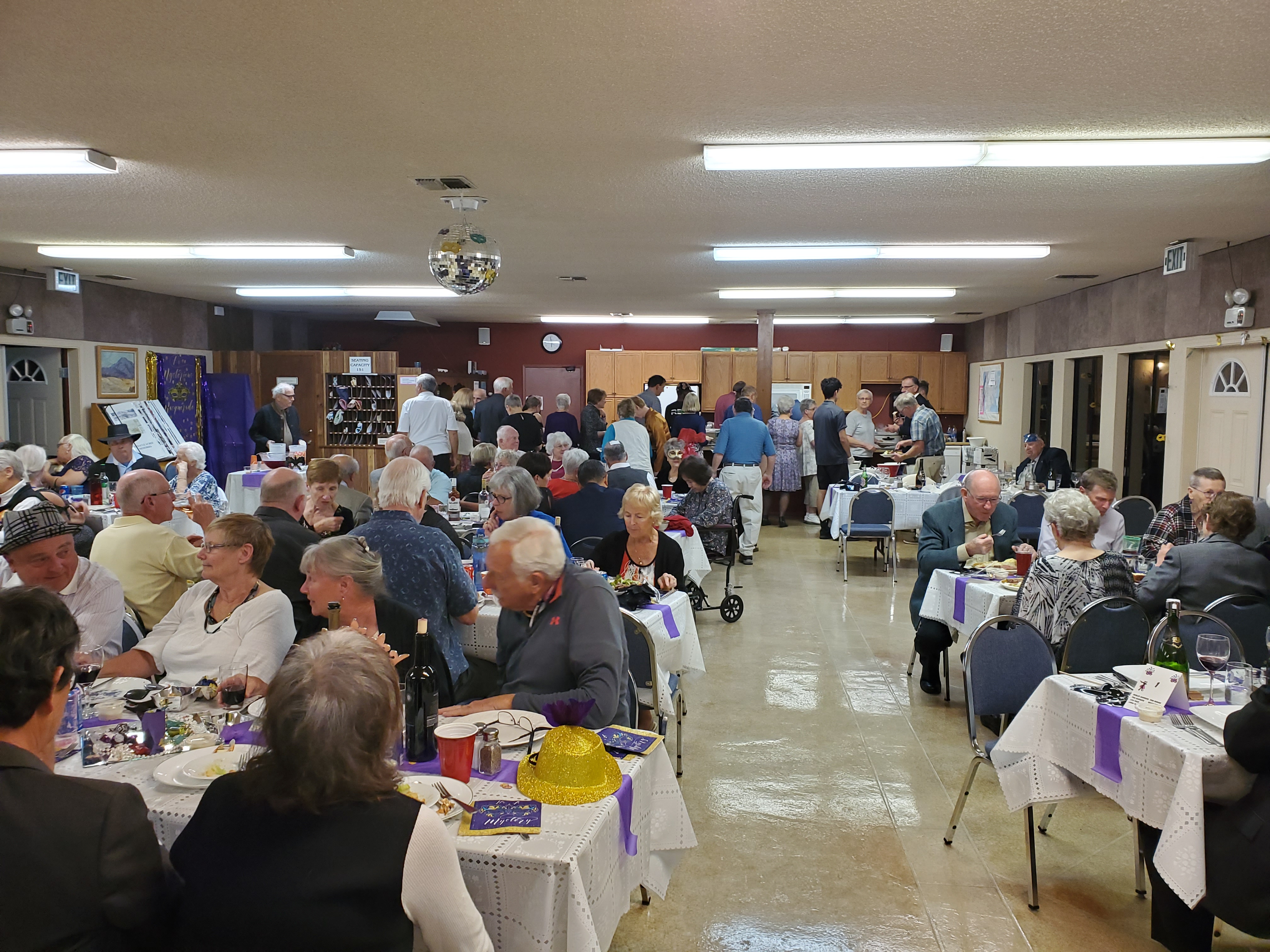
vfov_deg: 53.1
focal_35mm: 26
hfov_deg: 67.3
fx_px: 954
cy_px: 476
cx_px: 635
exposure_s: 1/39
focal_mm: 4.3
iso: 250
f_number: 2.4
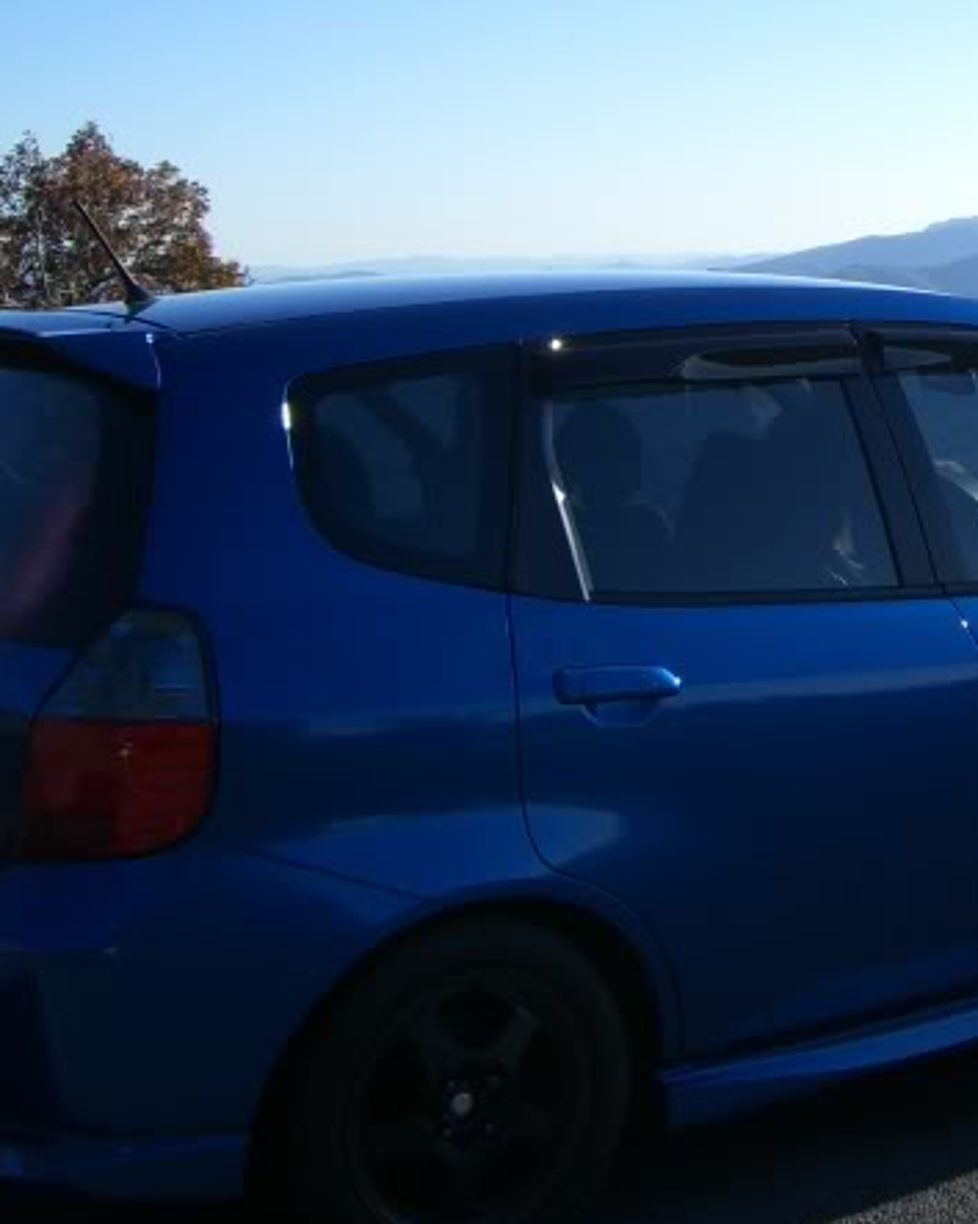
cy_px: 406
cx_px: 1039
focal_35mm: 67
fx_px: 2426
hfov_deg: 21.7
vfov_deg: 28.1
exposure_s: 1/500
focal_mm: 6.2
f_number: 4.3
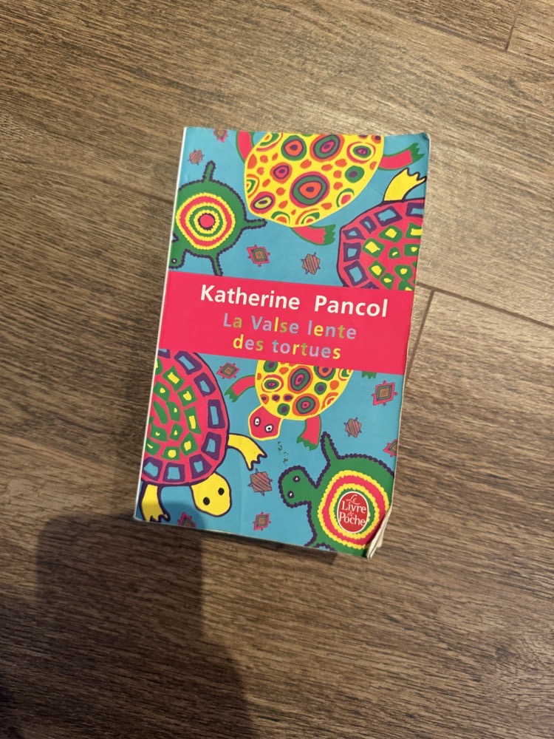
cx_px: 277
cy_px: 370
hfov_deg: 56.8
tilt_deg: -87.5
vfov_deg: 71.6
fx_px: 512
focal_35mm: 24
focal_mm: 6.76
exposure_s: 1/50
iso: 400
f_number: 1.78
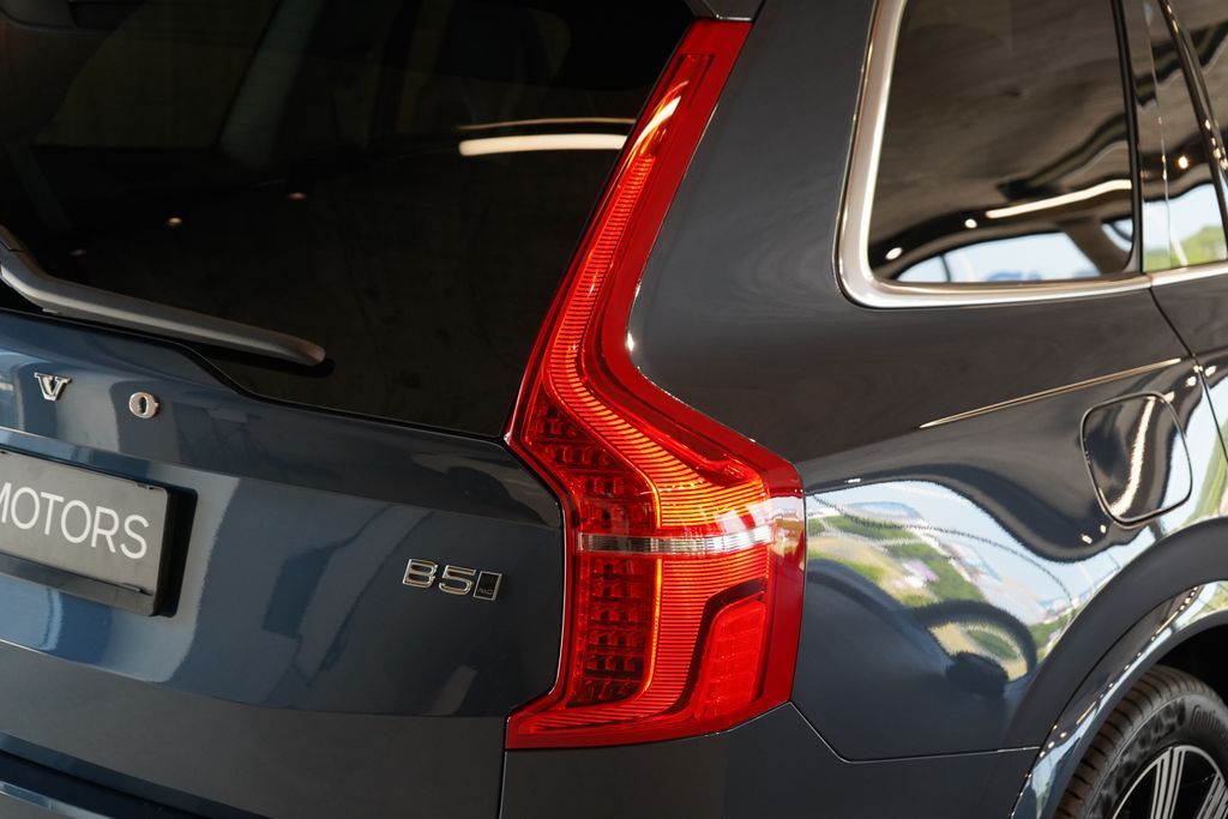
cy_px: 410
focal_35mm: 65
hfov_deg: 31.0
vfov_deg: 20.9
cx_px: 614
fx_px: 2217
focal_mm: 65
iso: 2000
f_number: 5.6
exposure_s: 1/160
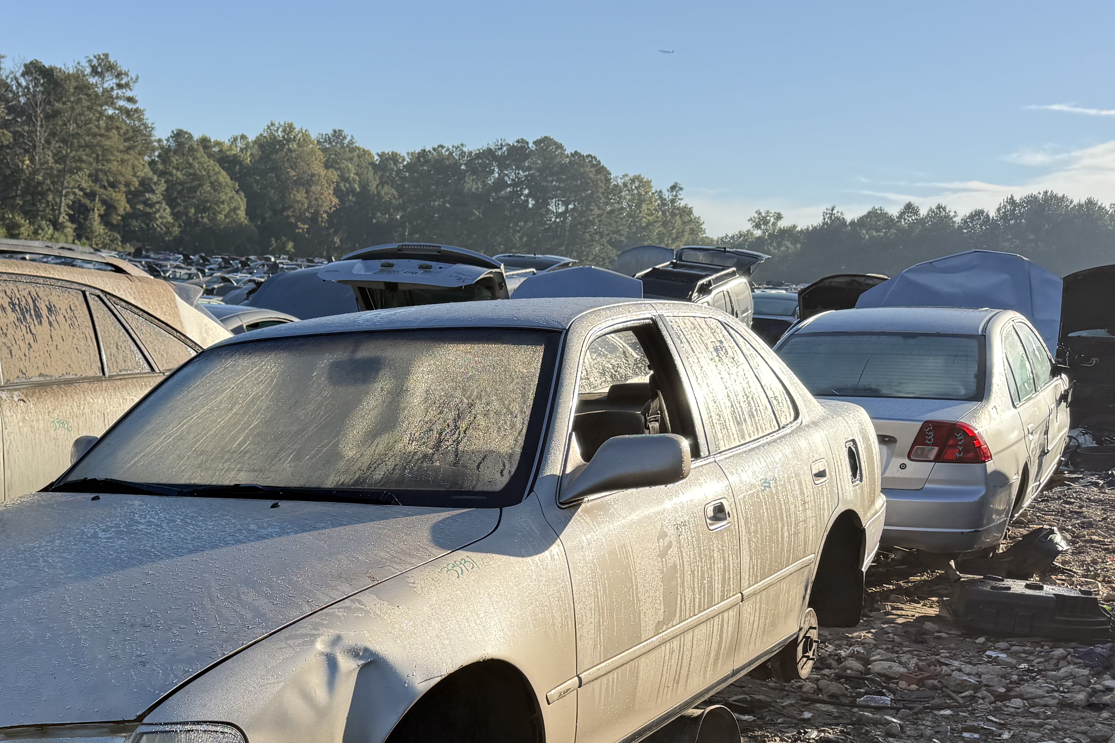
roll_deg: +1.4
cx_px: 247
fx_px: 1363
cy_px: 639
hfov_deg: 42.8
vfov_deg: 29.5
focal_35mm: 44
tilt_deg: -13.2
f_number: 1.78
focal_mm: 6.76
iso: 80
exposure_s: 1/2907
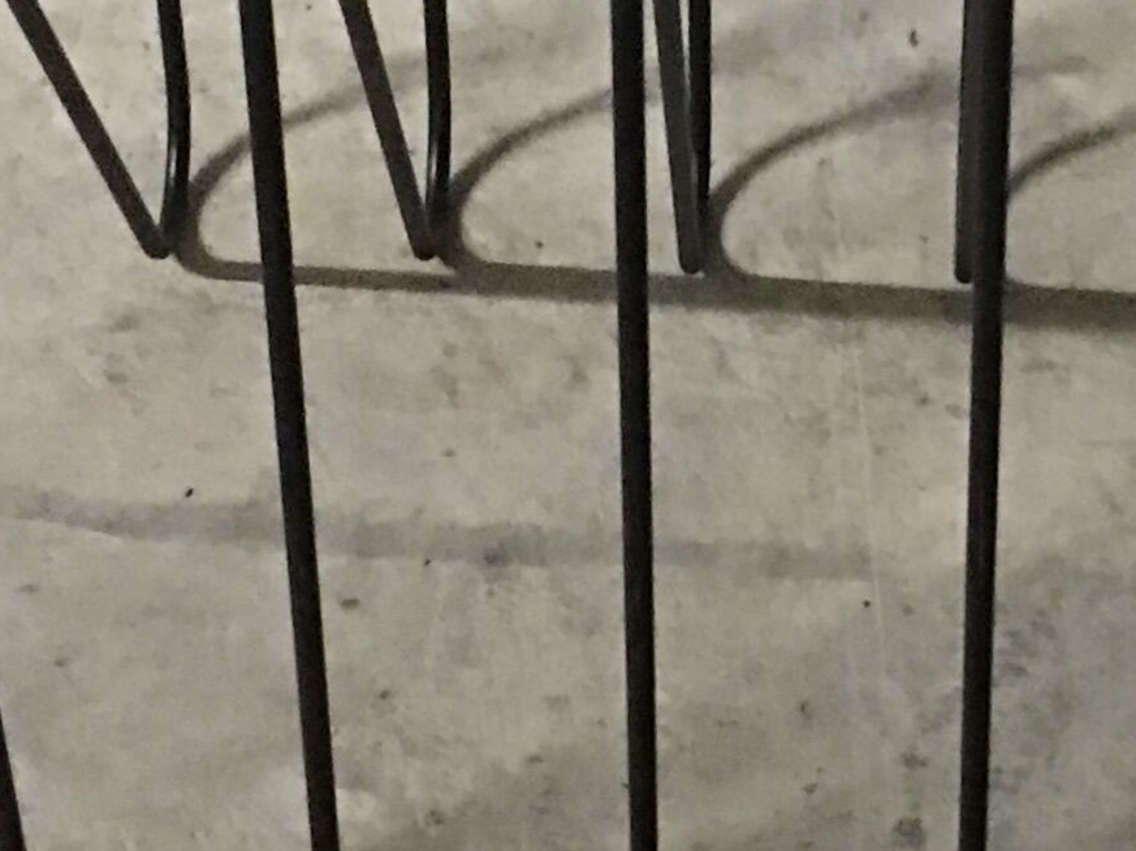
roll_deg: -3.9
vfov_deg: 11.0
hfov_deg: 14.6
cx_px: 985
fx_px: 4396
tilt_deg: -44.2
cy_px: 181
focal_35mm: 134
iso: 125
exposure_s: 1/4
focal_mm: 4.15
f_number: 2.2
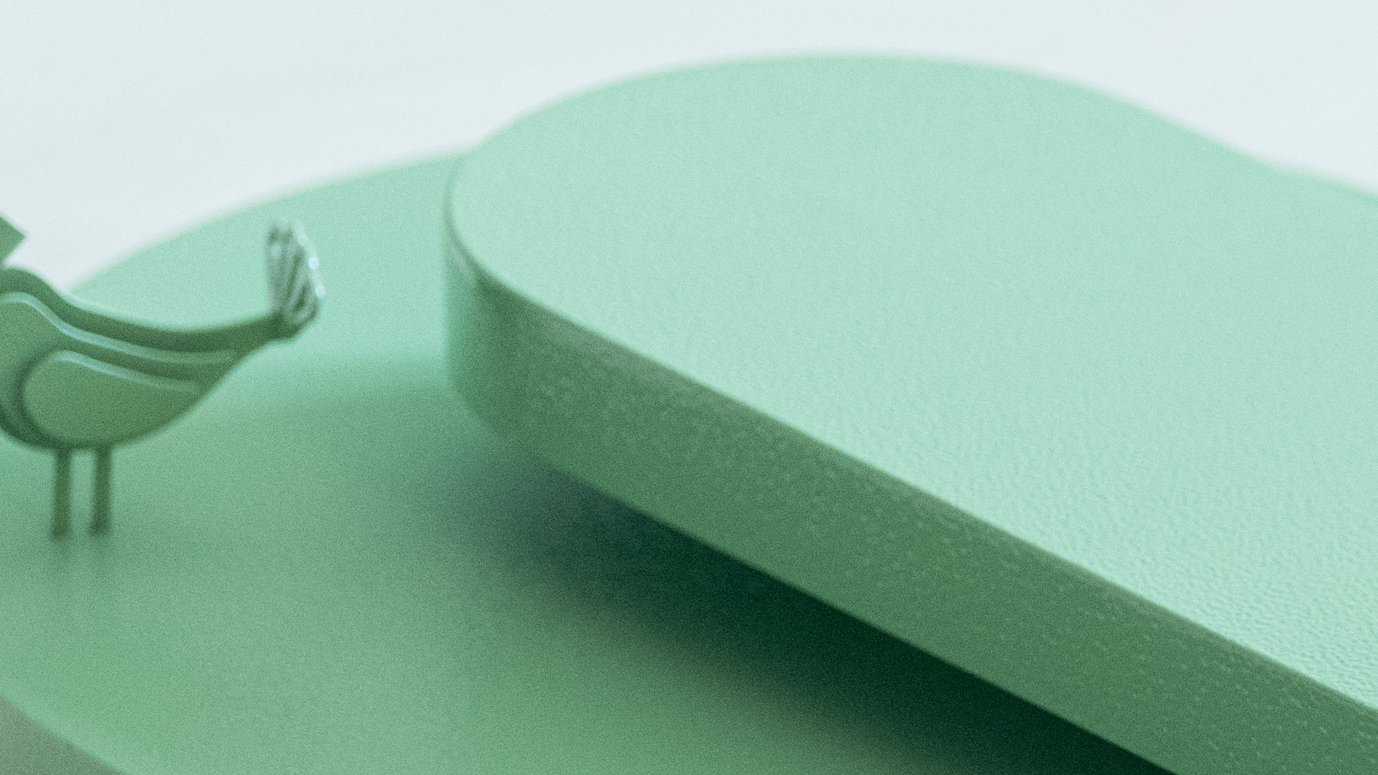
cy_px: 1166
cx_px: 1966
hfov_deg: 4.7
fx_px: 16809
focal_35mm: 460
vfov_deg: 2.6
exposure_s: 1/100
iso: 2000
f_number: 2.8
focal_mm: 116
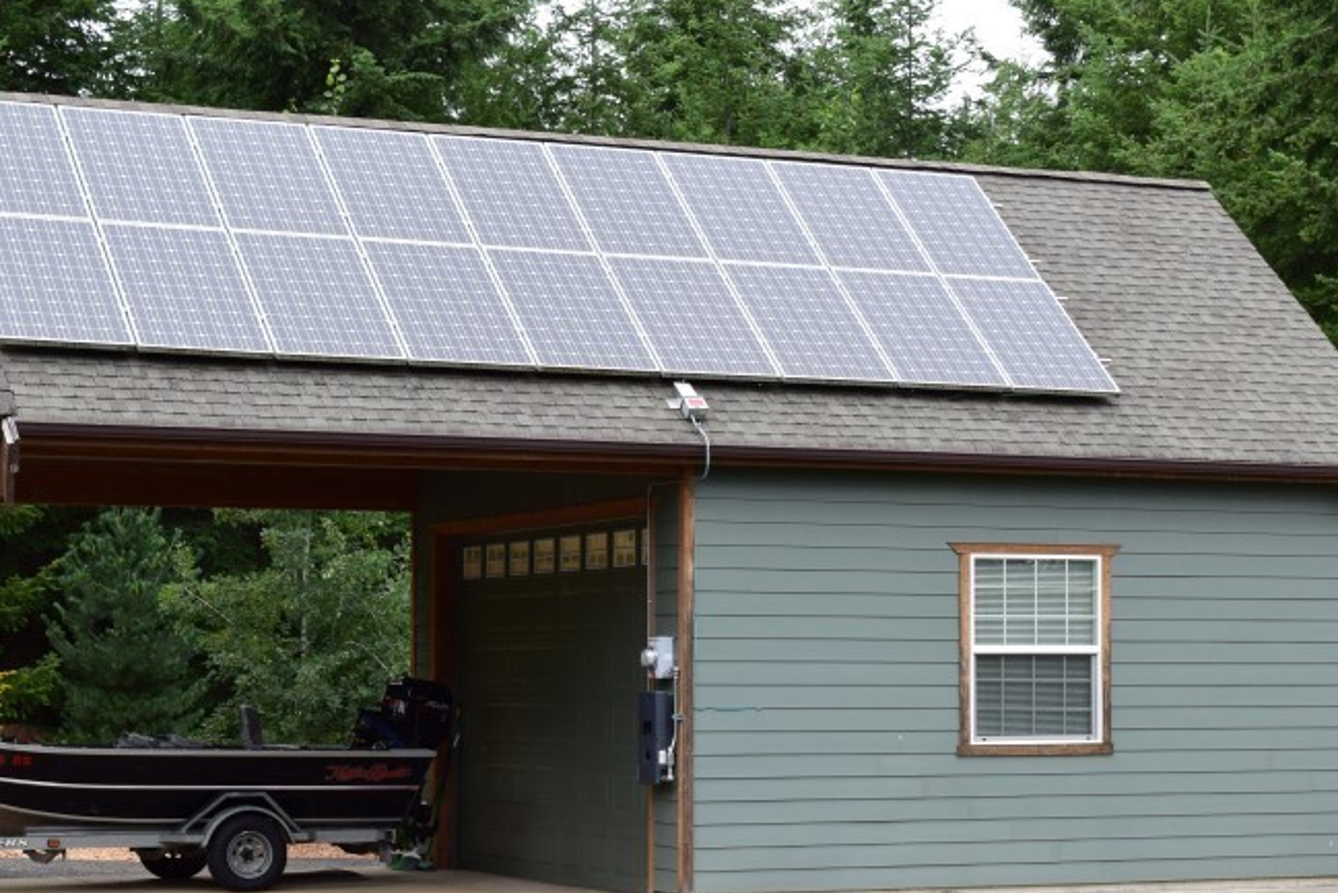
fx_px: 3346
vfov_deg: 15.1
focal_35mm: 90
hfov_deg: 22.6
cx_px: 717
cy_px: 651
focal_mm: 38
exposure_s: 1/125
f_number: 9
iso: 400
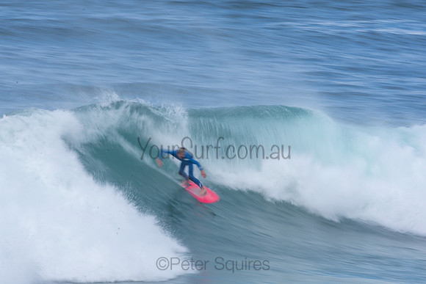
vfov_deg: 1.8
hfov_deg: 2.7
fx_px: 8877
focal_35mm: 750
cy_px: 142
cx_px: 213
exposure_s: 1/20
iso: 100
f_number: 29
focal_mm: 500
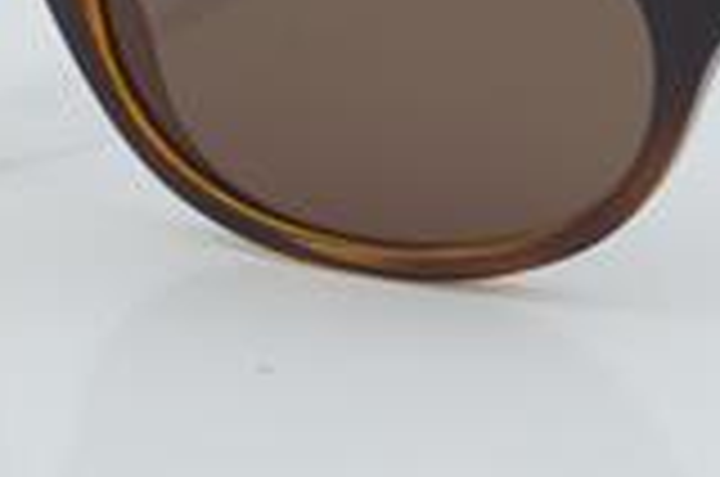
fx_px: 3752
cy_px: 0
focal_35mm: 188
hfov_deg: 11.0
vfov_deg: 7.2
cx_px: 346
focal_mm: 50
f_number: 32
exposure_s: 1/3
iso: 100
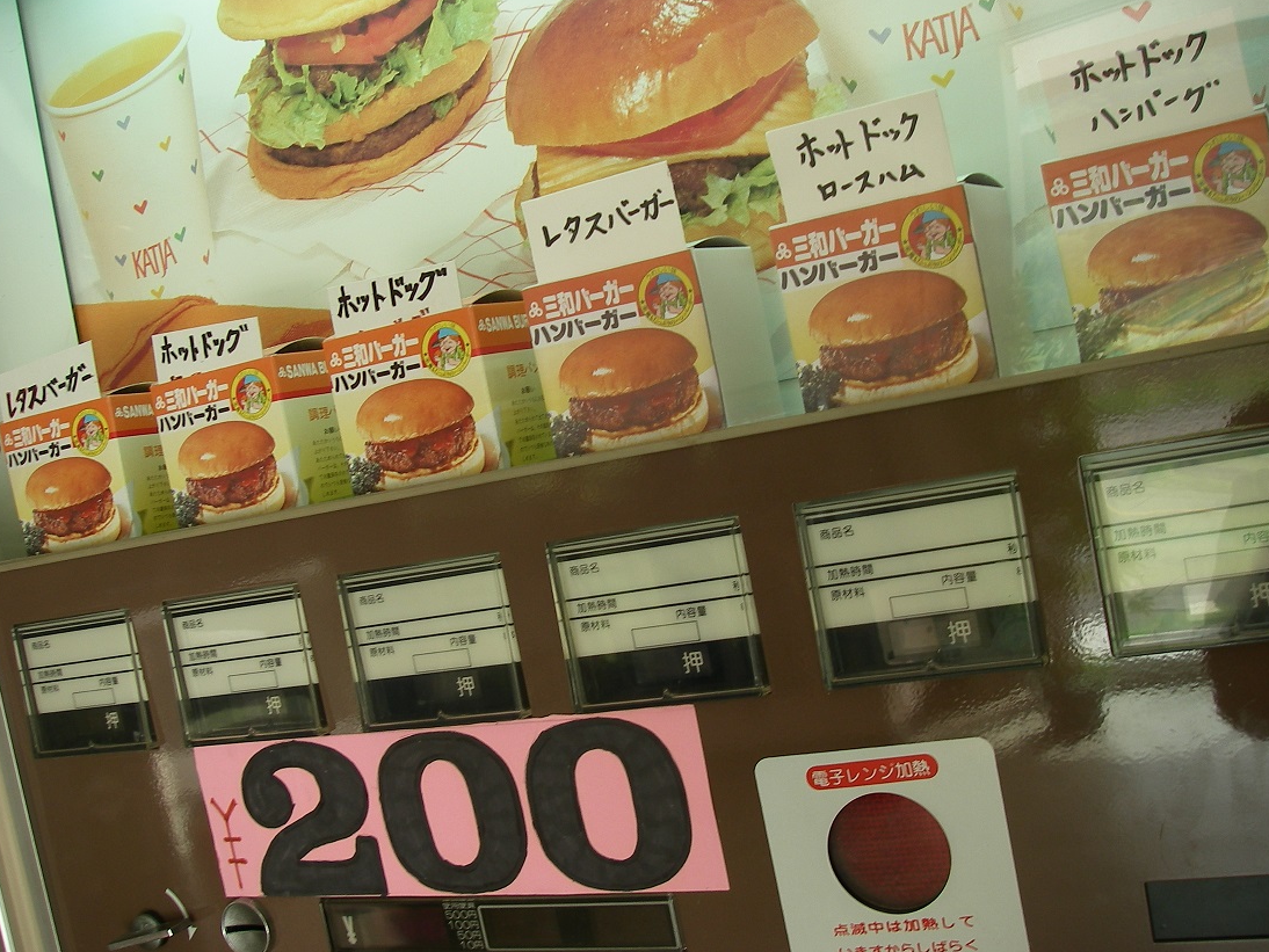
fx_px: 1467
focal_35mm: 40
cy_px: 470
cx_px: 653
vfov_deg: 36.0
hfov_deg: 46.8
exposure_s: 1/50
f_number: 3.3
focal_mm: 6.3
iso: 64
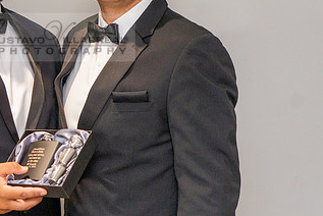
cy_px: 73
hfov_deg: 13.6
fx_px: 1338
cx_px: 27
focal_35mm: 149
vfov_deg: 9.2
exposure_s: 1/160
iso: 640
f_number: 5
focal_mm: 57
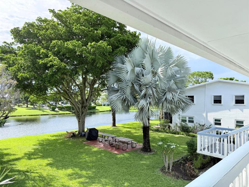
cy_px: 94
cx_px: 124
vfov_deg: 56.8
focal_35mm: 24
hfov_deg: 71.6
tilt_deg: +2.2
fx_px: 173
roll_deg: -0.4
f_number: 1.78
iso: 100
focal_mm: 6.76
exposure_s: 1/2169
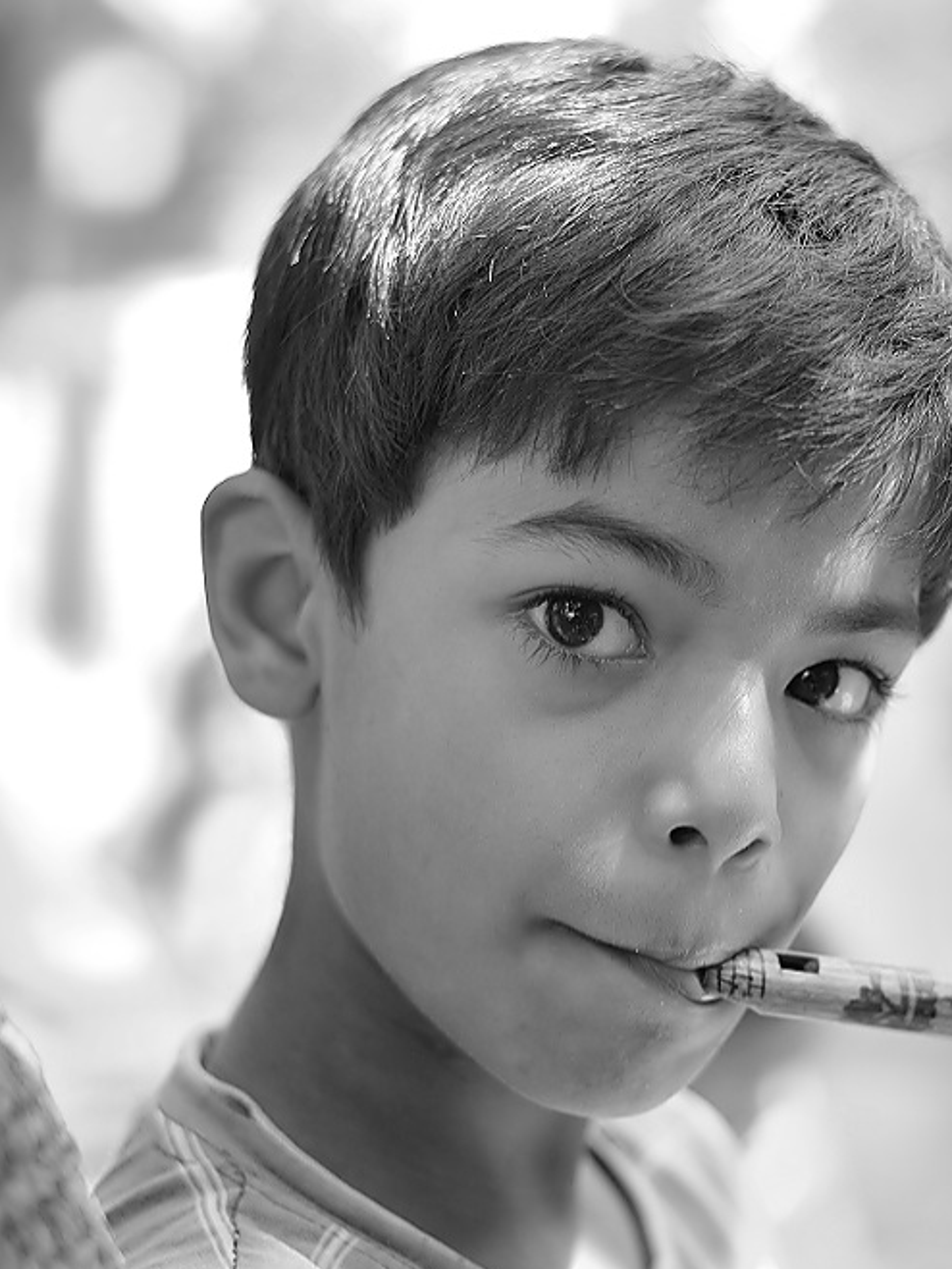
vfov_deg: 26.7
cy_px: 639
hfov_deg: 19.9
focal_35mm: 73
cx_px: 804
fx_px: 2675
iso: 110
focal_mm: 50
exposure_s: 1/100
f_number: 2.8
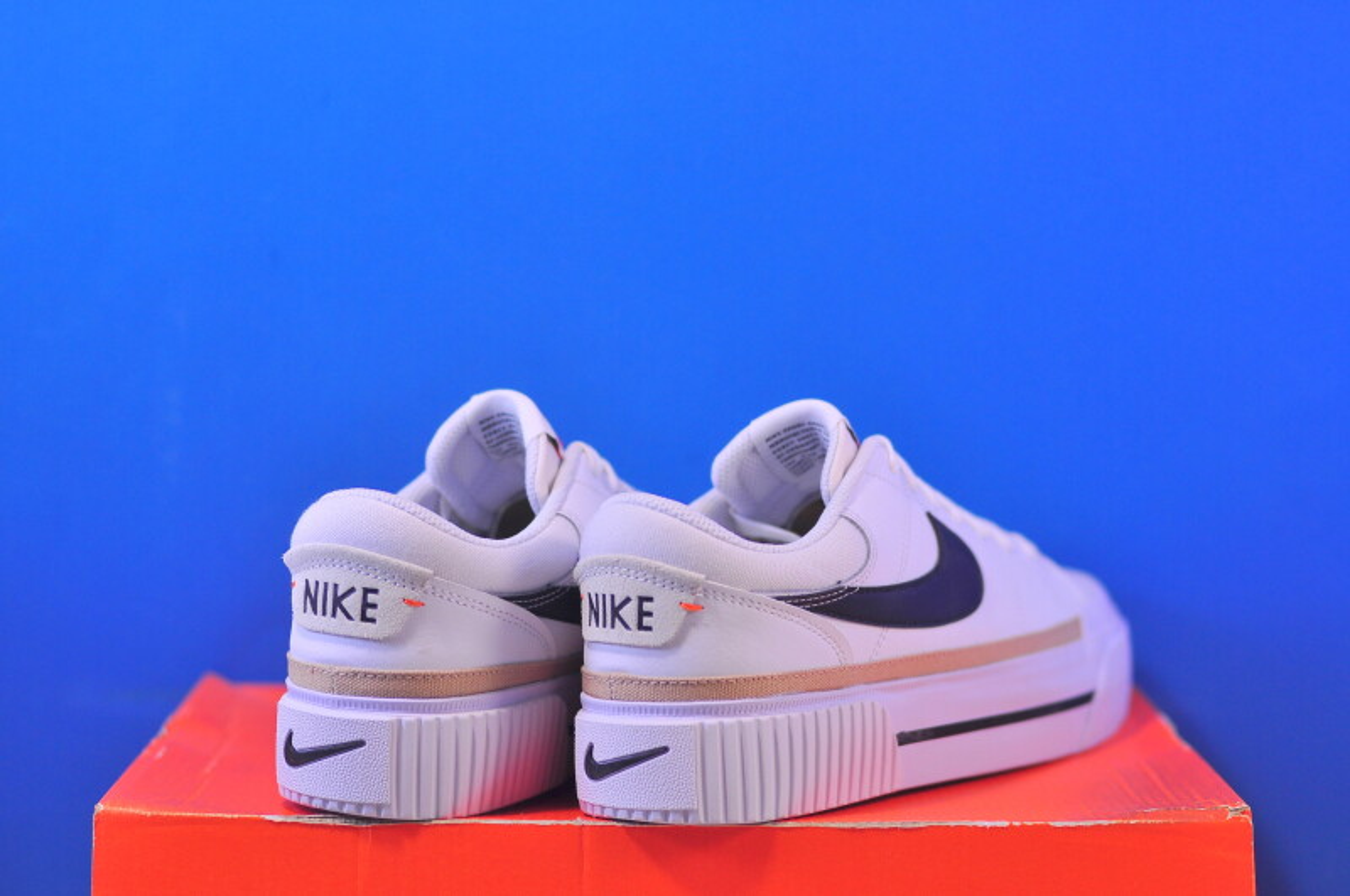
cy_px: 448
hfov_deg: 27.0
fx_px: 2808
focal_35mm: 75
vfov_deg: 18.1
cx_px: 675
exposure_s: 1/320
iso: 250
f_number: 2.5
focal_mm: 50
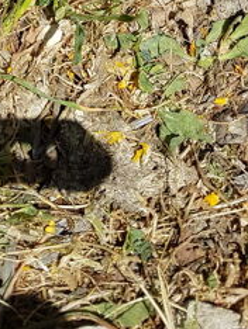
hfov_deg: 20.3
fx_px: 677
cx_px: 23
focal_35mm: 71
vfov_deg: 23.8
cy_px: -107
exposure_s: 1/2048
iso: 40
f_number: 1.7
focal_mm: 4.2
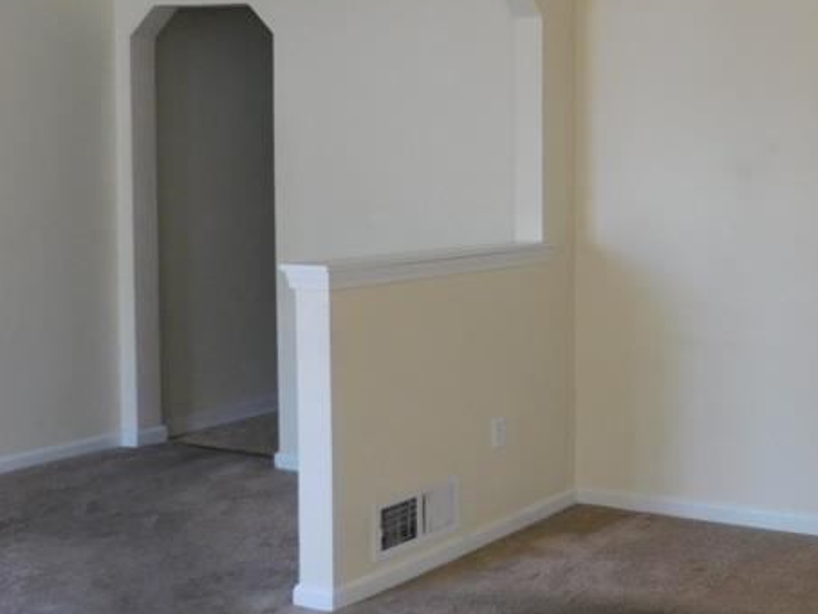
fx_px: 1229
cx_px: 910
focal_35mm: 52
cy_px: 215
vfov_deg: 27.9
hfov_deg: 32.2
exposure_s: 1/30
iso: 140
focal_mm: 4
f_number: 3
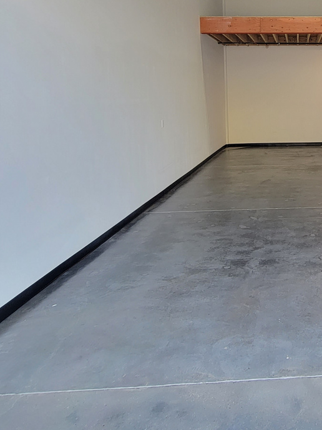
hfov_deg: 41.8
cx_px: 322
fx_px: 360
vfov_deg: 58.7
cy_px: 112
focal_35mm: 29
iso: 100
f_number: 2.2
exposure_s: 1/120
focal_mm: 2.2
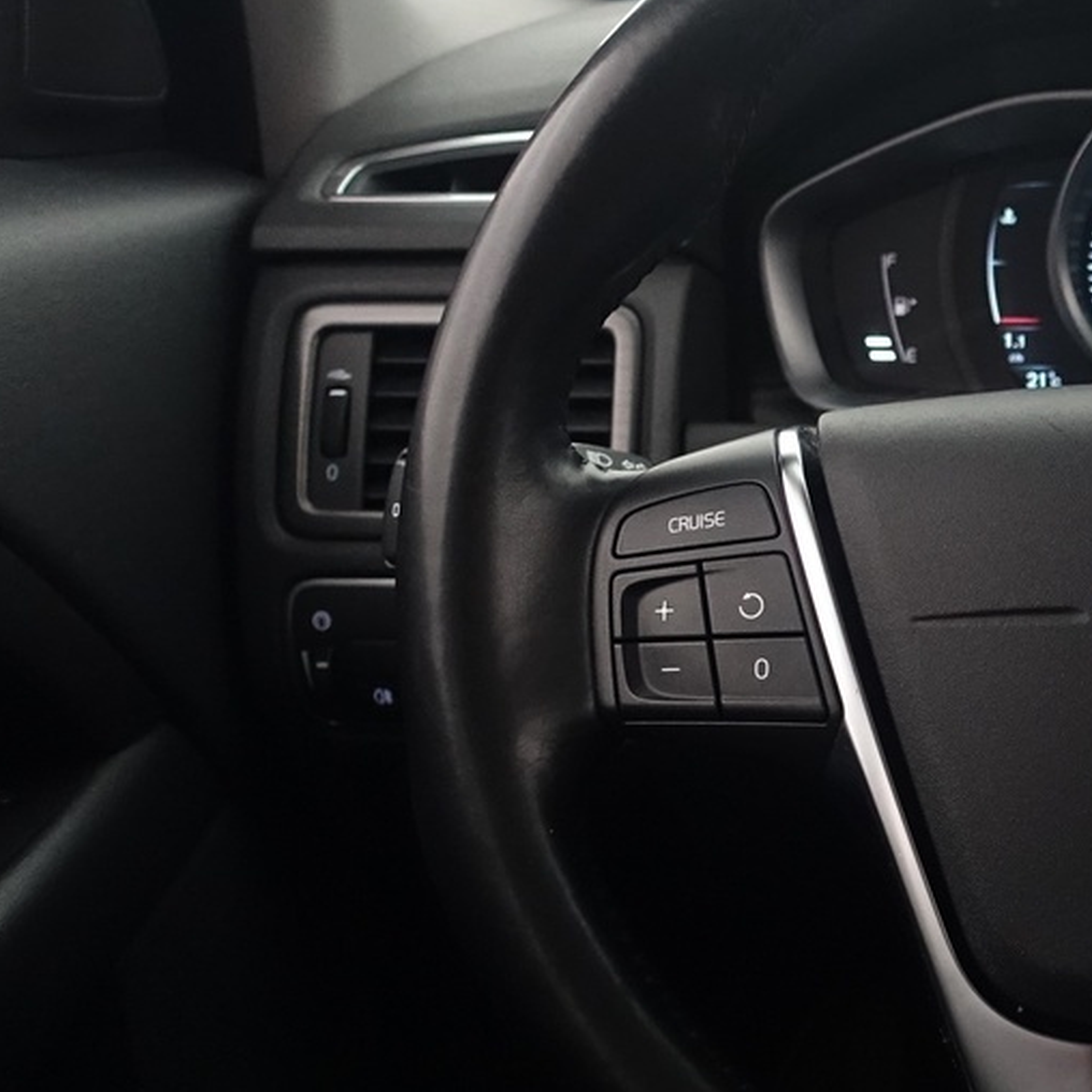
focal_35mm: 65
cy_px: 552
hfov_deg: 24.6
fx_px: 2320
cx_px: 1215
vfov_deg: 26.5
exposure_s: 1/30
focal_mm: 8.8
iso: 1000
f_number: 2.5
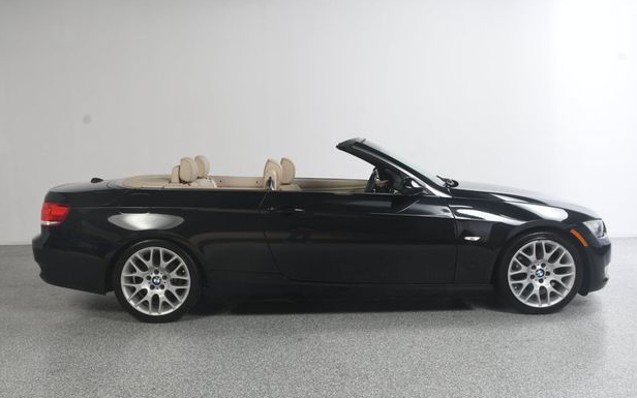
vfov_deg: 35.3
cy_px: 218
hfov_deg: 54.0
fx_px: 625
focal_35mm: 36
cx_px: 313
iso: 100
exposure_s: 1/160
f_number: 9
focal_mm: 23
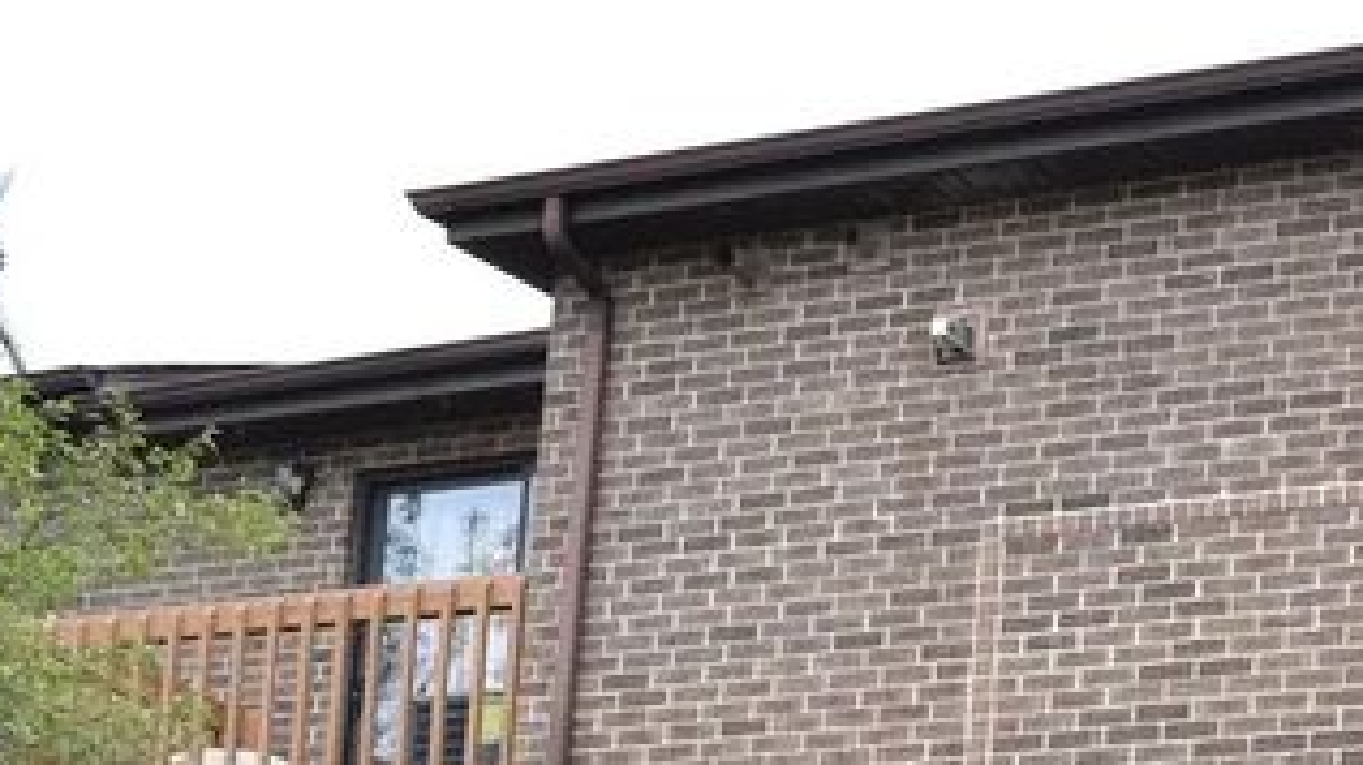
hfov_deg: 15.5
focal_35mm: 132
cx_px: 1728
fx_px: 4769
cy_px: 1287
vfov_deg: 8.9
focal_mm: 26
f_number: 13
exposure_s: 1/640
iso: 800
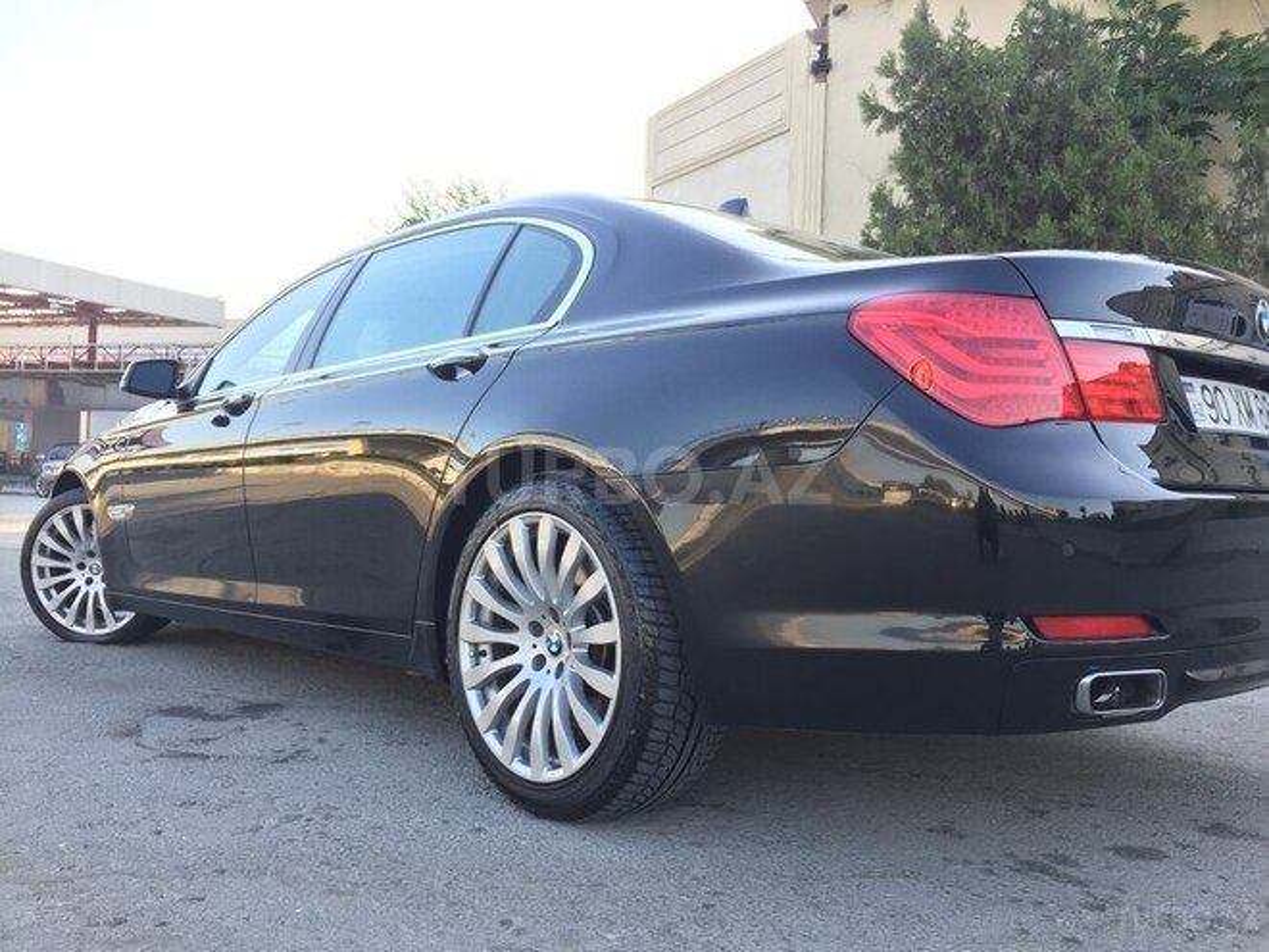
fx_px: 1063
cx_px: 634
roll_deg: -3.7
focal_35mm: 29
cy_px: 476
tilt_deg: -1.1
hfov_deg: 61.7
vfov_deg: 48.2
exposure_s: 1/132
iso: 32
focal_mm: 4.15
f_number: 2.2
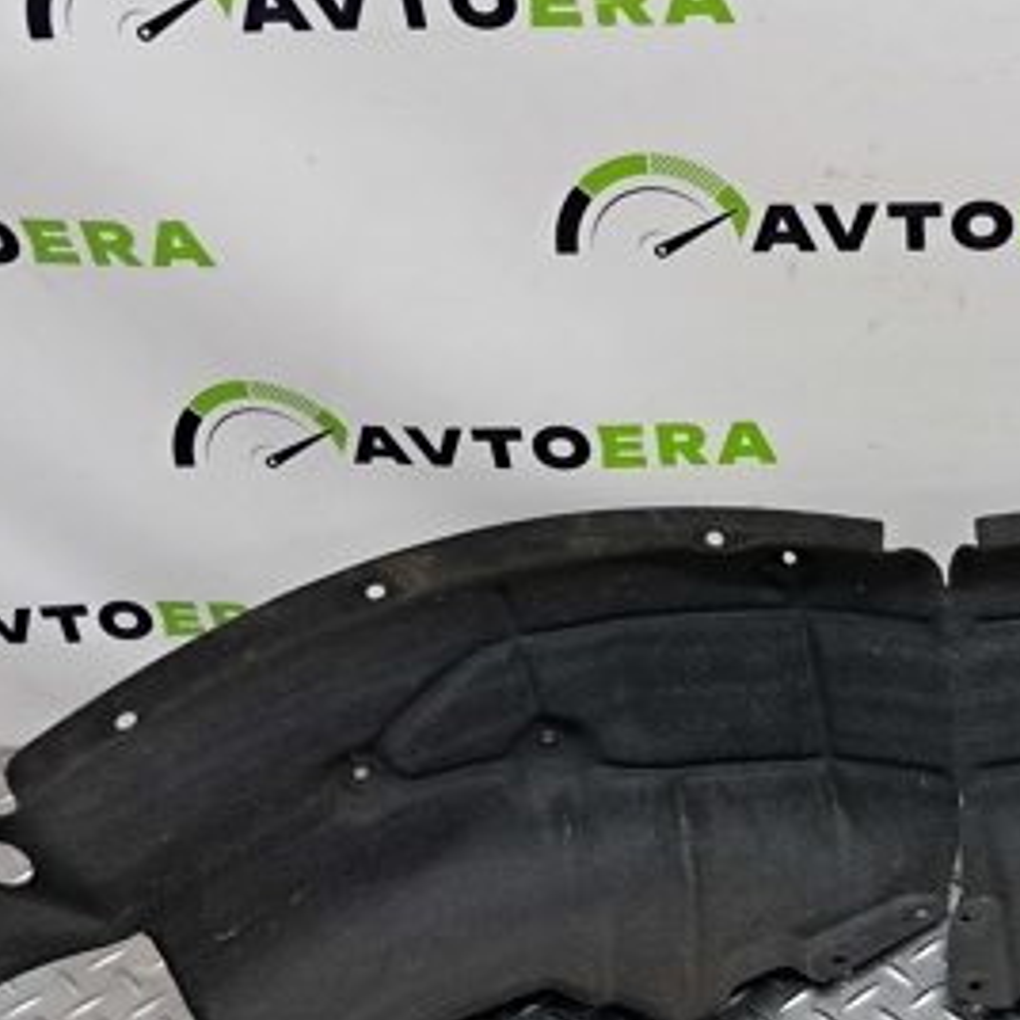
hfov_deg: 28.8
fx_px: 1900
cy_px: 782
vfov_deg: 29.5
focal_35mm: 57
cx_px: 929
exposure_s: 1/50
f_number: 1.8
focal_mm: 4
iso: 100
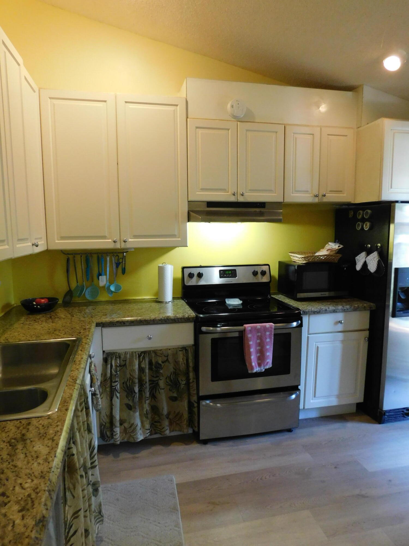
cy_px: 273
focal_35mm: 23
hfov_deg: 58.9
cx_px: 204
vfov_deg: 73.9
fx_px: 362
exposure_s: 1/30
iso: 400
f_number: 3
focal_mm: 4
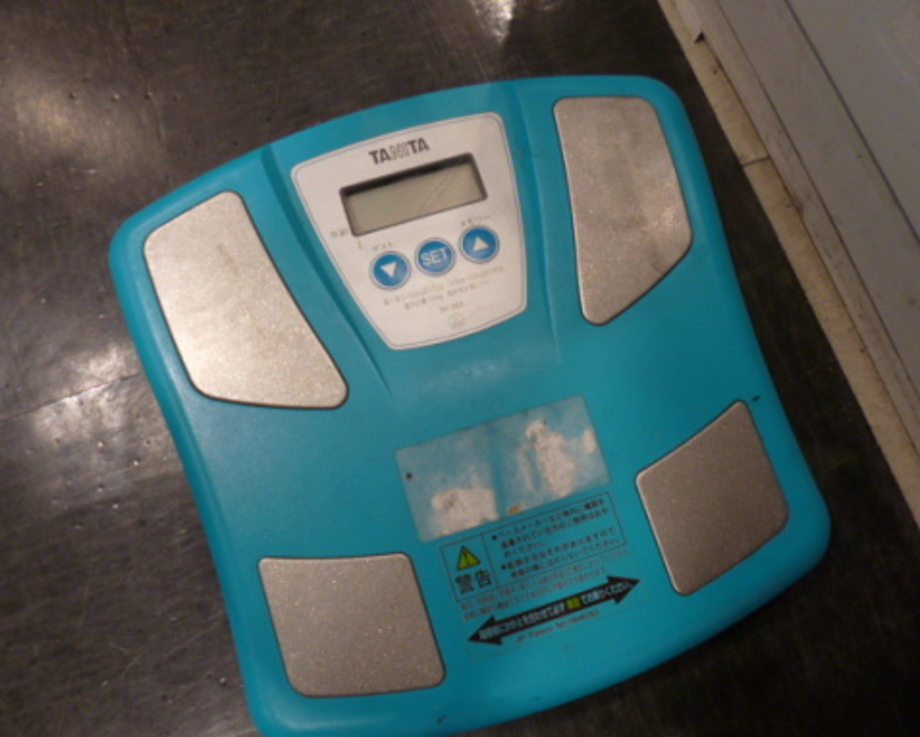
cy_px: 375
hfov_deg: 65.9
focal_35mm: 26
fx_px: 708
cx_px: 490
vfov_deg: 55.0
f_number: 2.5
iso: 160
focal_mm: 4.3
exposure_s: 1/60
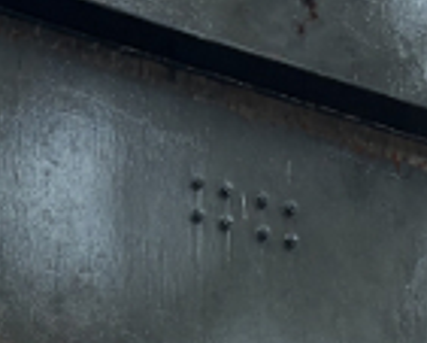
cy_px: 1175
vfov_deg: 6.3
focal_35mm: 216
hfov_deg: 8.9
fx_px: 2732
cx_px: 130
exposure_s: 1/100
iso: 64
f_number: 1.6
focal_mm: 6
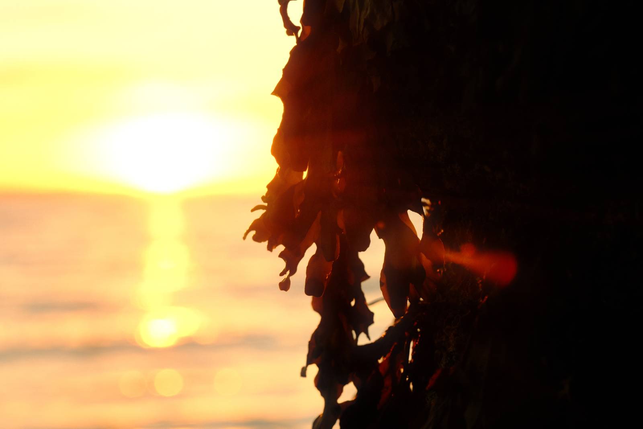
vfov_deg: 15.5
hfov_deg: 23.1
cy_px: 214
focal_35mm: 88
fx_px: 1572
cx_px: 322
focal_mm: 58.6
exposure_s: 1/170
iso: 800
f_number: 11
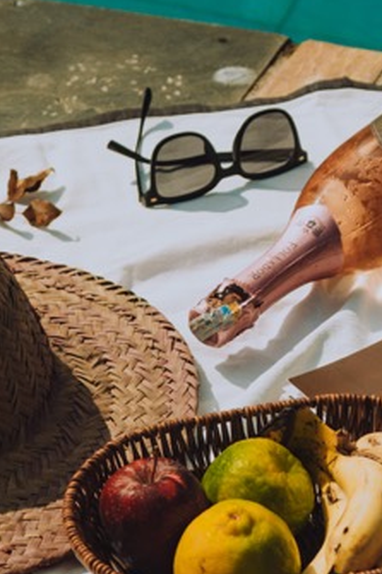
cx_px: 197
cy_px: -22
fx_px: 2804
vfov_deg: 11.5
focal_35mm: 176
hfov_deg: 7.8
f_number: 5
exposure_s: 1/1250
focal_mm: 46
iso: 250
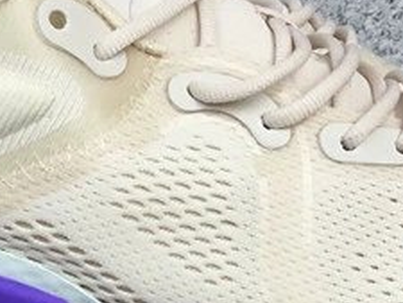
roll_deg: +0.0
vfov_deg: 11.7
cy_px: 365
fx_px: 1444
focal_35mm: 124
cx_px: 176
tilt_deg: -20.1
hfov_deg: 15.9
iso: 25
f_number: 2.4
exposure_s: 1/522
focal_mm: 3.3
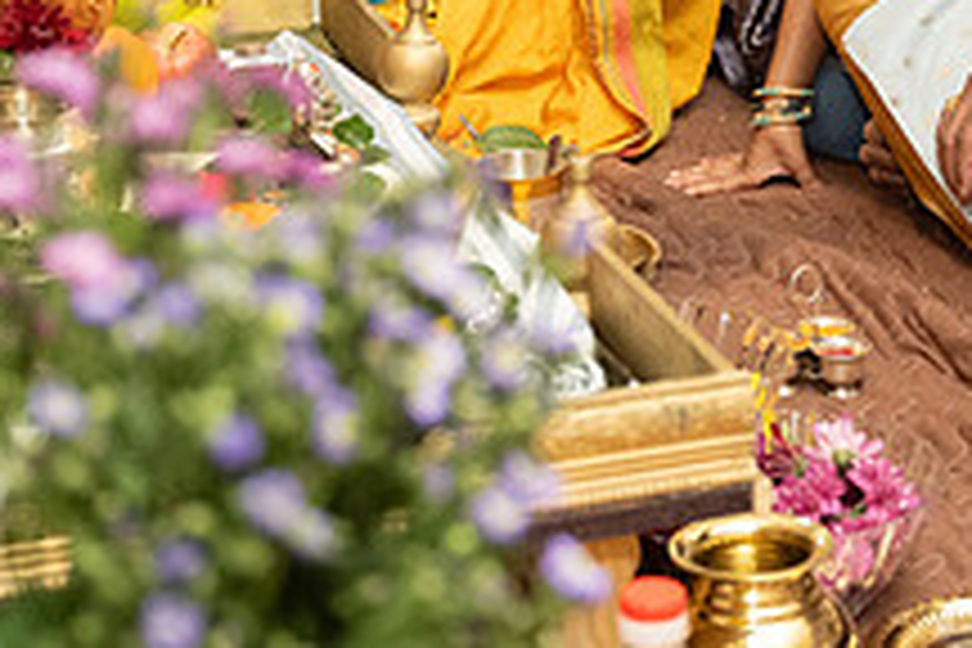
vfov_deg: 10.6
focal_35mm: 127
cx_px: 990
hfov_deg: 15.8
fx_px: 3429
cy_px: -164
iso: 1000
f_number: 3.5
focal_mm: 46
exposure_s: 1/160
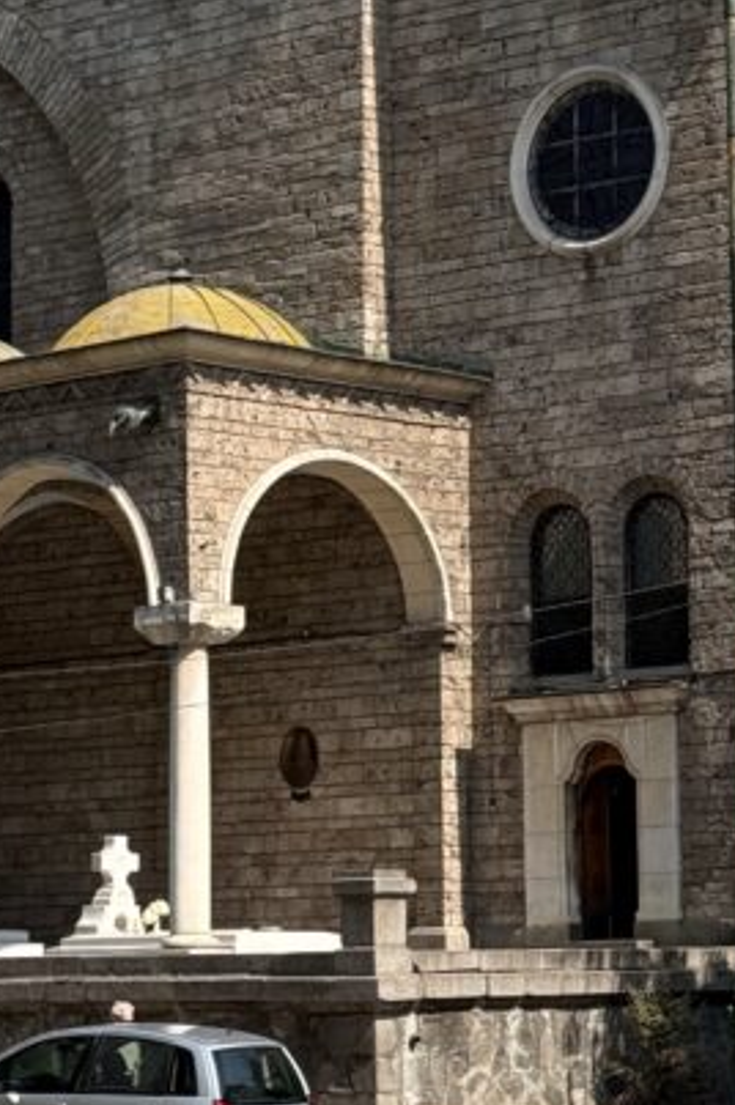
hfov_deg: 10.8
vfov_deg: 16.1
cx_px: 420
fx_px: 3896
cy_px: 302
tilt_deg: +10.4
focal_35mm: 127
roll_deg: +0.4
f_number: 1.78
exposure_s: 1/3534
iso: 64
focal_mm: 6.76
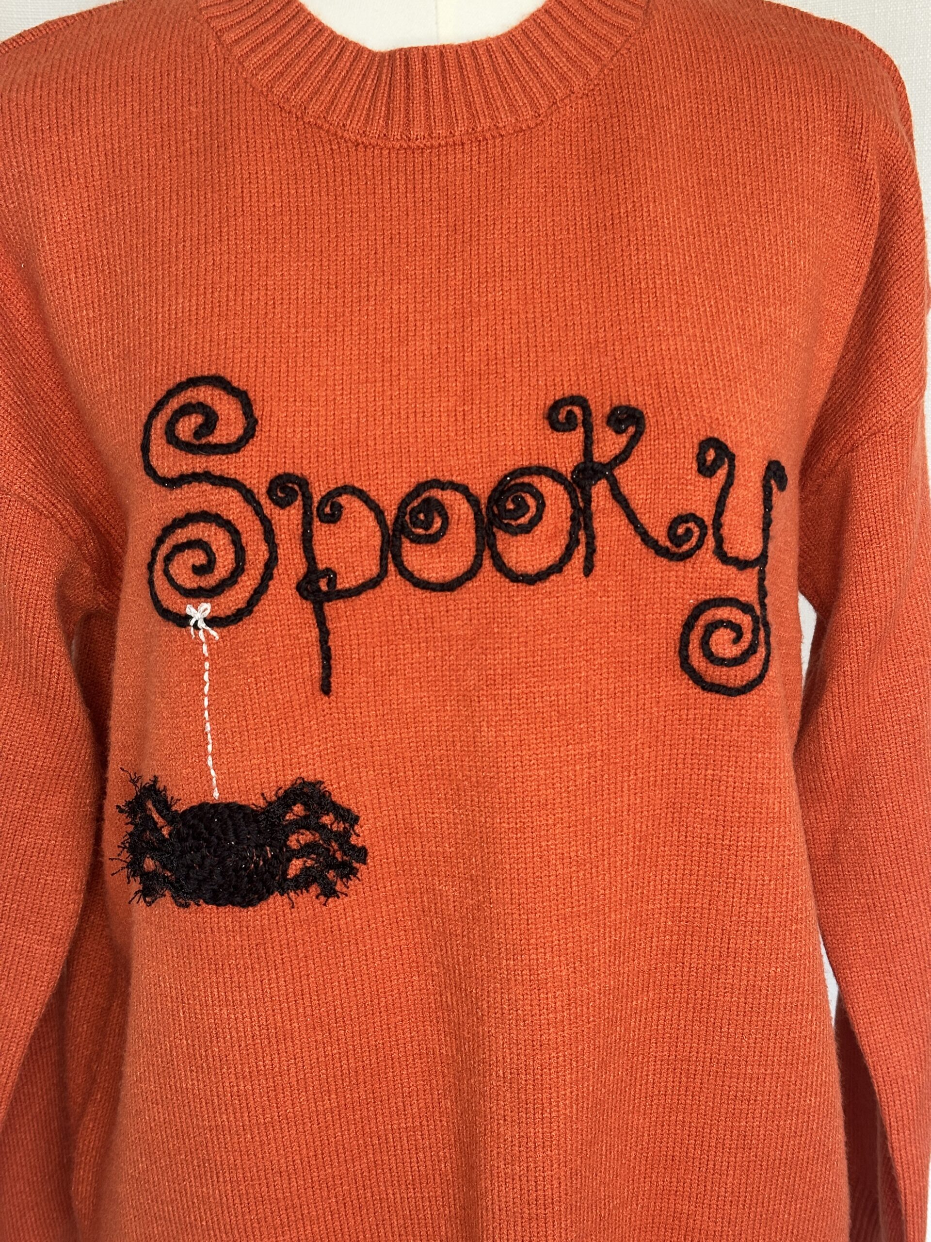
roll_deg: +0.4
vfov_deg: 39.7
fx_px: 1721
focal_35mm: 48
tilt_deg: -14.0
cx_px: 466
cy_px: 621
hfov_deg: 30.3
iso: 125
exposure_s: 1/60
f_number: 1.78
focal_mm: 6.86
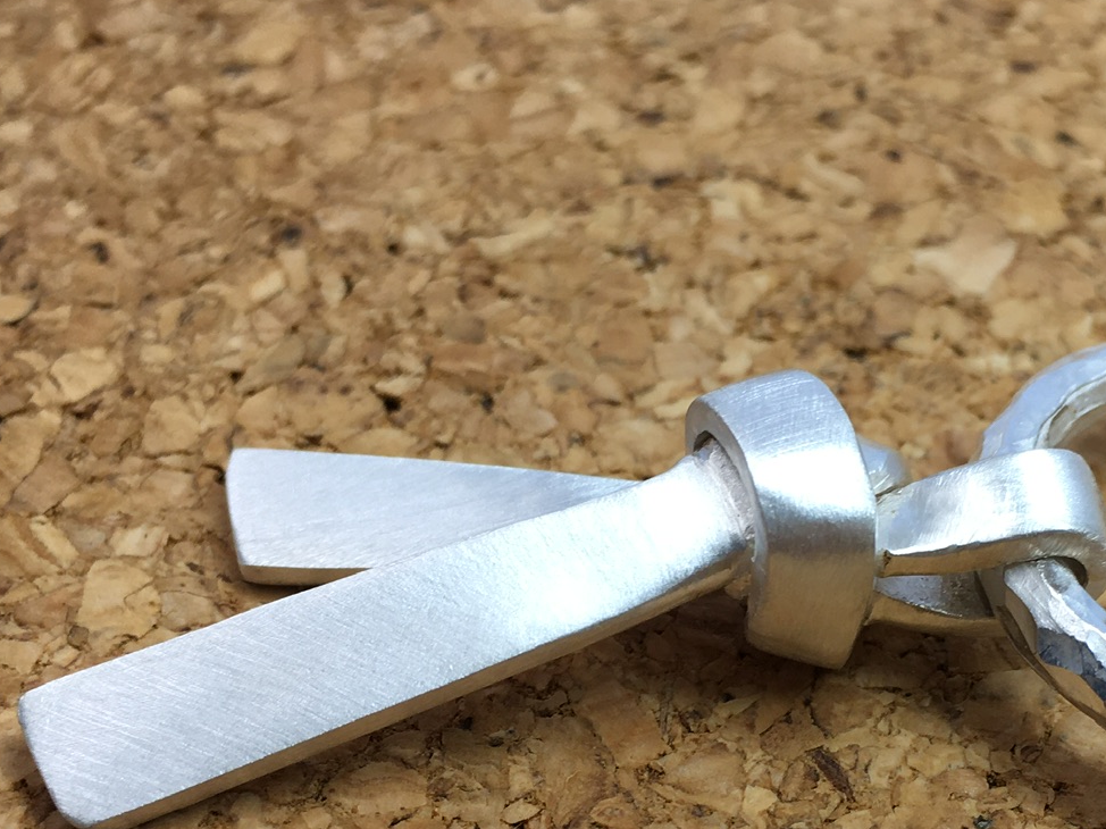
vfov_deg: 23.6
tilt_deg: -43.1
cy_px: 675
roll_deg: -2.8
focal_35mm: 61
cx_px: 746
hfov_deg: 31.4
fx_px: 1949
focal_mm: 4.15
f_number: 2.2
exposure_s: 1/128
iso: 25
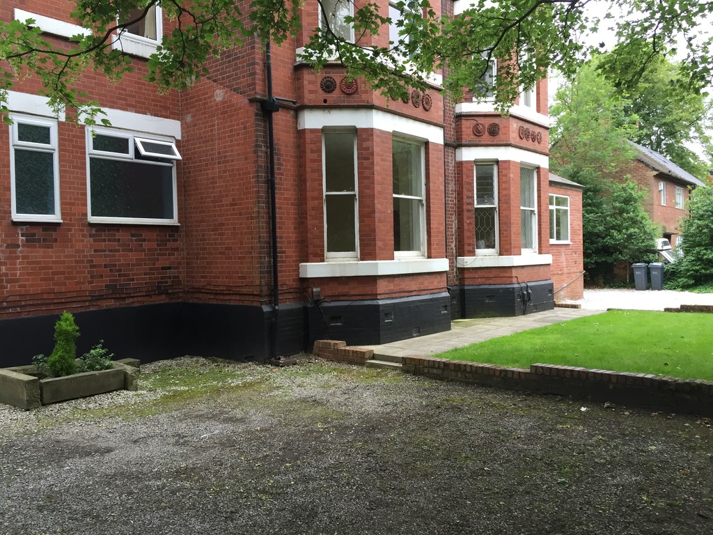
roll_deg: +1.0
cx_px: 356
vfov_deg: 48.2
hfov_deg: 61.7
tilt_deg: -1.0
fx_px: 597
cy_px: 268
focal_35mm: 29
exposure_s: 1/33
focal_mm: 4.15
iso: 32
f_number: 2.2
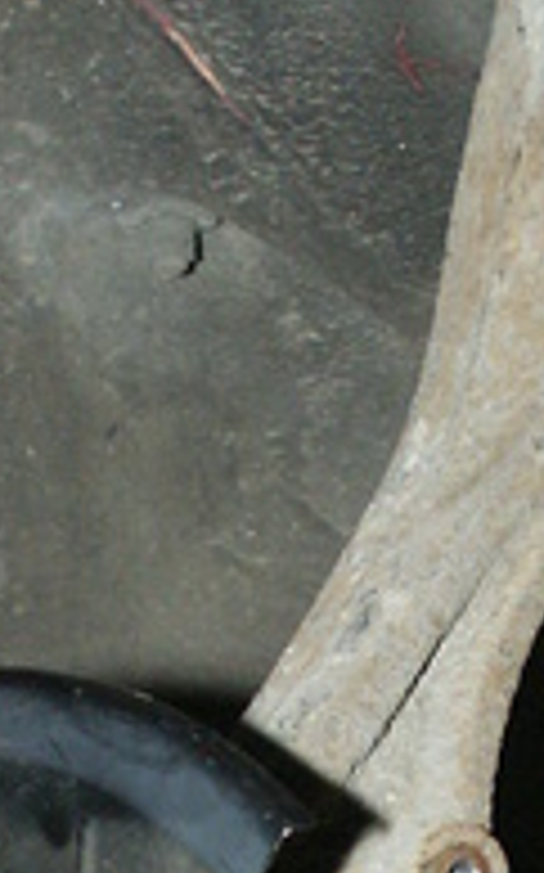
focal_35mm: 144
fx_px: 3421
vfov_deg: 14.0
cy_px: 1130
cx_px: 351
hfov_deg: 9.1
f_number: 2.8
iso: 200
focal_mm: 8.57
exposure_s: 1/45
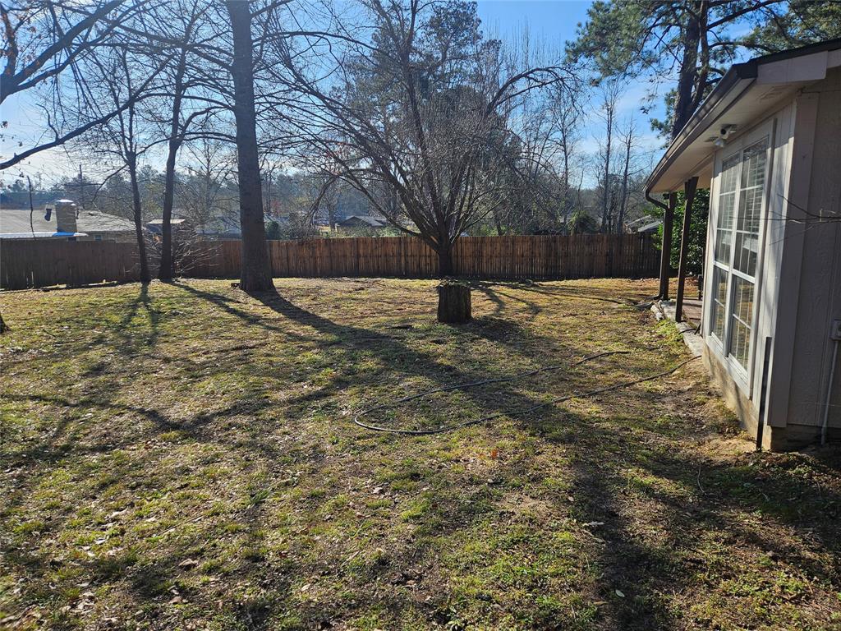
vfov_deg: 58.9
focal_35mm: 23
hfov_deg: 73.9
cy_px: 316
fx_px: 559
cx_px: 420
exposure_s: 1/1384
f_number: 1.8
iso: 25
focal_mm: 5.4
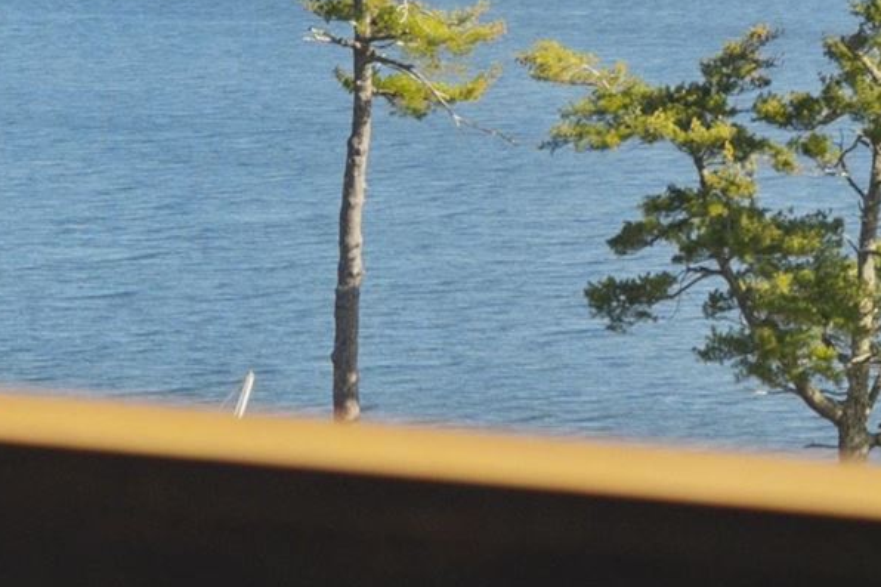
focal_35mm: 268
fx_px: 6556
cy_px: -155
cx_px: -231
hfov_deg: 7.6
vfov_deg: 5.1
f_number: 2.8
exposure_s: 1/2000
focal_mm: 35
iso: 400
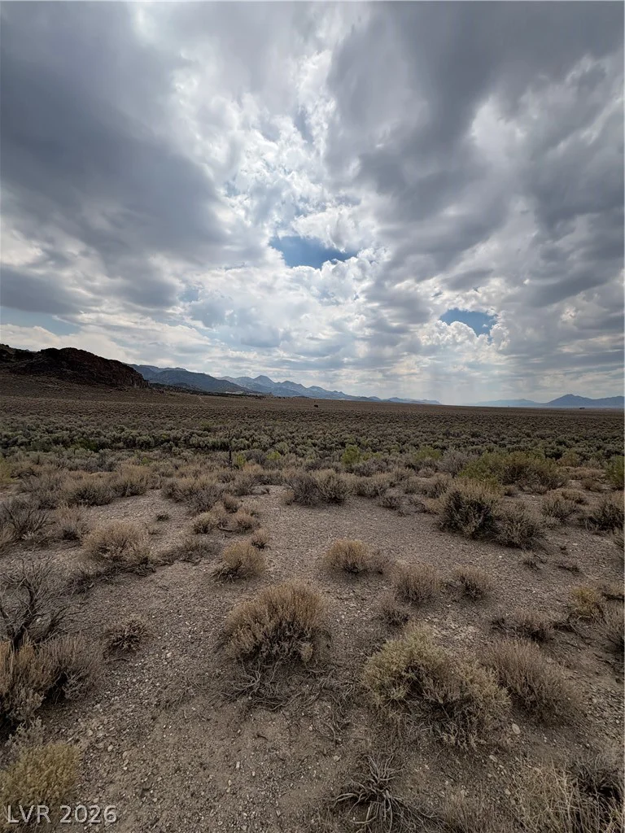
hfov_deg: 85.7
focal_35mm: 14
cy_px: 416
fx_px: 337
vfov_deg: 102.1
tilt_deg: -0.8
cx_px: 312
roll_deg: -0.1
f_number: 2.2
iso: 50
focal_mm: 2.22
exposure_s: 1/4630
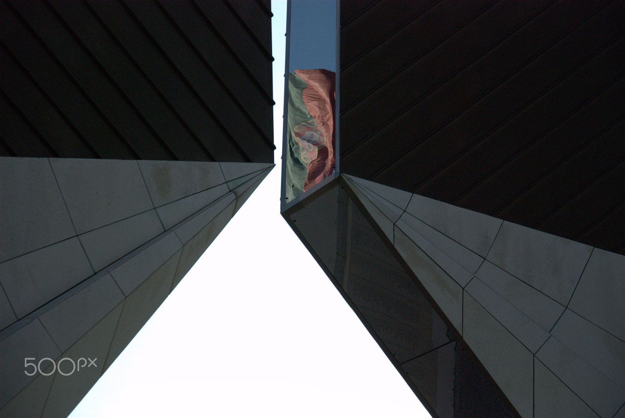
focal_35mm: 135
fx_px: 2347
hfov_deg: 15.2
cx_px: 312
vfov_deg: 10.2
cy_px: 209
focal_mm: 90
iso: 800
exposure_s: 1/3200
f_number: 5.6
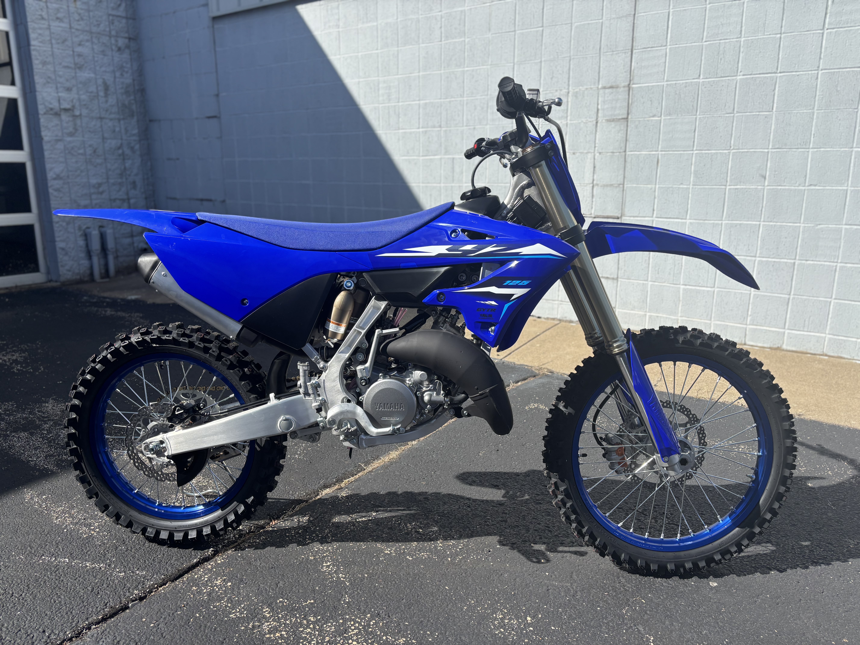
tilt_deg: -11.9
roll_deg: +0.0
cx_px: 430
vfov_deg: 53.1
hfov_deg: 67.3
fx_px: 646
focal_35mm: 26
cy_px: 322
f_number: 1.6
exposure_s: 1/3534
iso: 50
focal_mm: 5.96
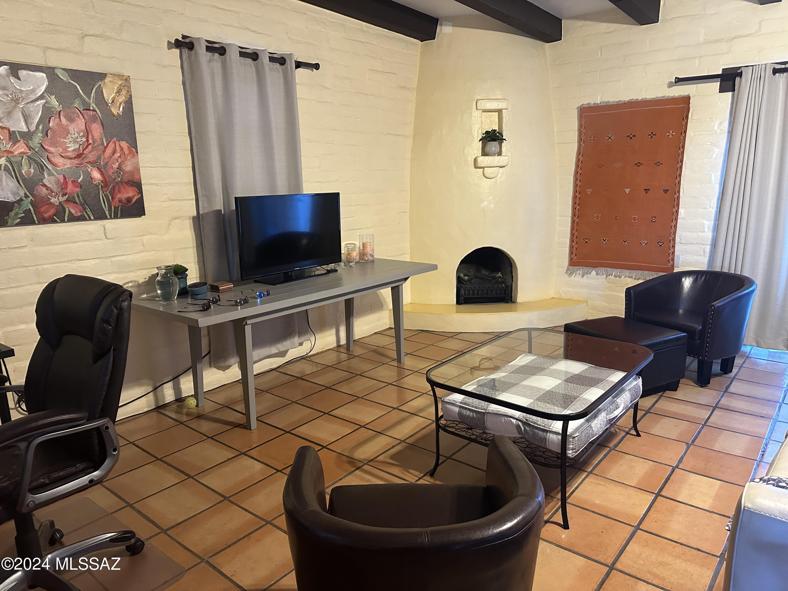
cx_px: 394
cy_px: 296
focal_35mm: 24
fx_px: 546
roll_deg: +1.7
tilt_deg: -10.9
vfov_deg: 56.8
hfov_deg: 71.6
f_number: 1.78
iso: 500
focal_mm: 6.86
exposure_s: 1/60
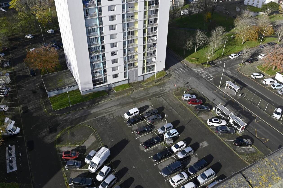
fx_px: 220
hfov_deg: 65.5
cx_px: 142
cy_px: 94
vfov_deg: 46.3
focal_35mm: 28
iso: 80
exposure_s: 1/320
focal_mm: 28
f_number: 9
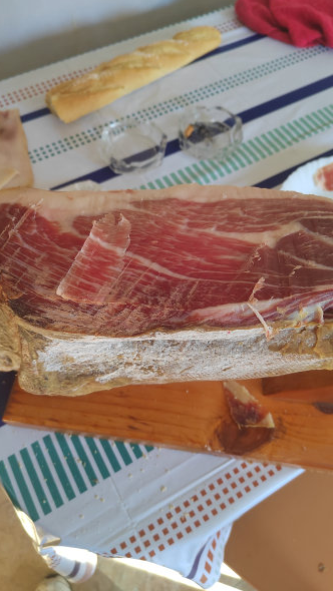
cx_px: 162
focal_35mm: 26
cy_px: 288
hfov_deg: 44.4
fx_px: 408
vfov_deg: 71.9
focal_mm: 5.52
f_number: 1.9
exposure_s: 1/100
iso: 2450
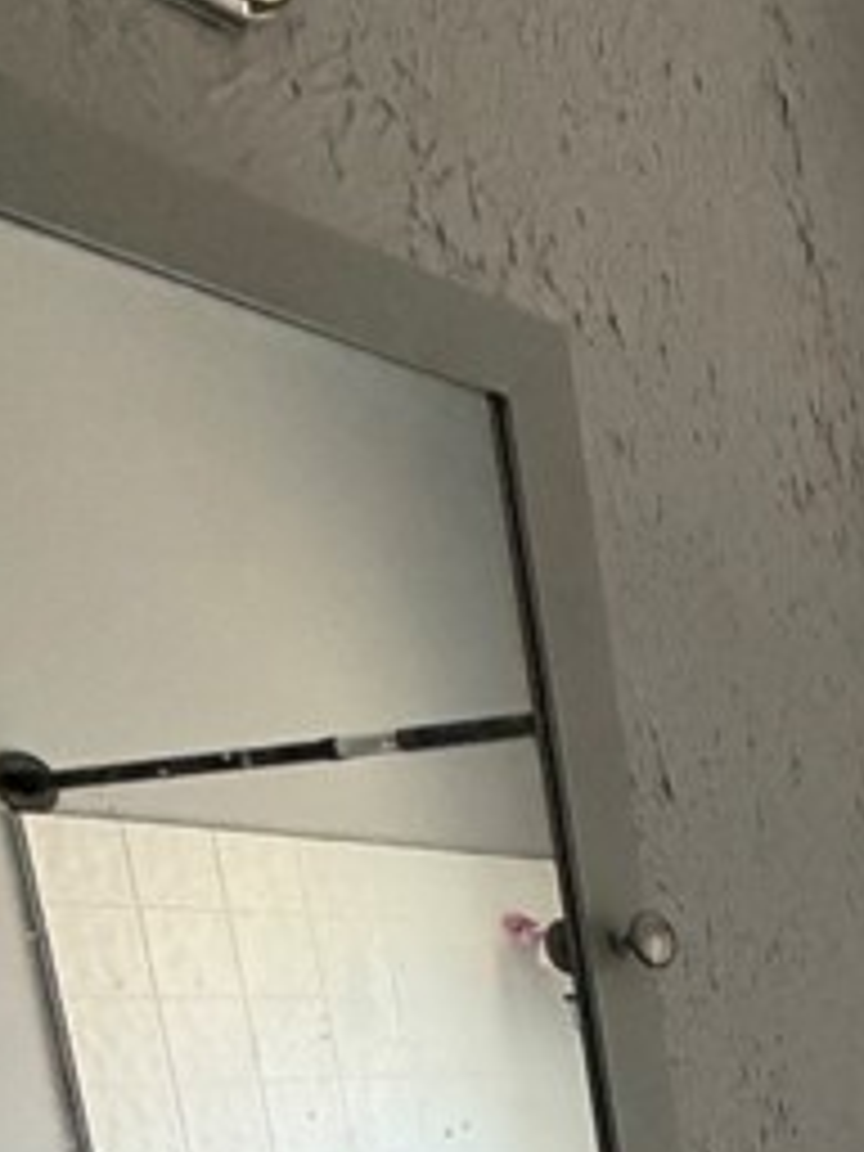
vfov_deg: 29.0
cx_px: 1490
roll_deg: +3.4
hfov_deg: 20.1
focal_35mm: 56
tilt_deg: -10.5
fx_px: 1864
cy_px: 1431
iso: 500
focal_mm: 2.22
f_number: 2.2
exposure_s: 1/60
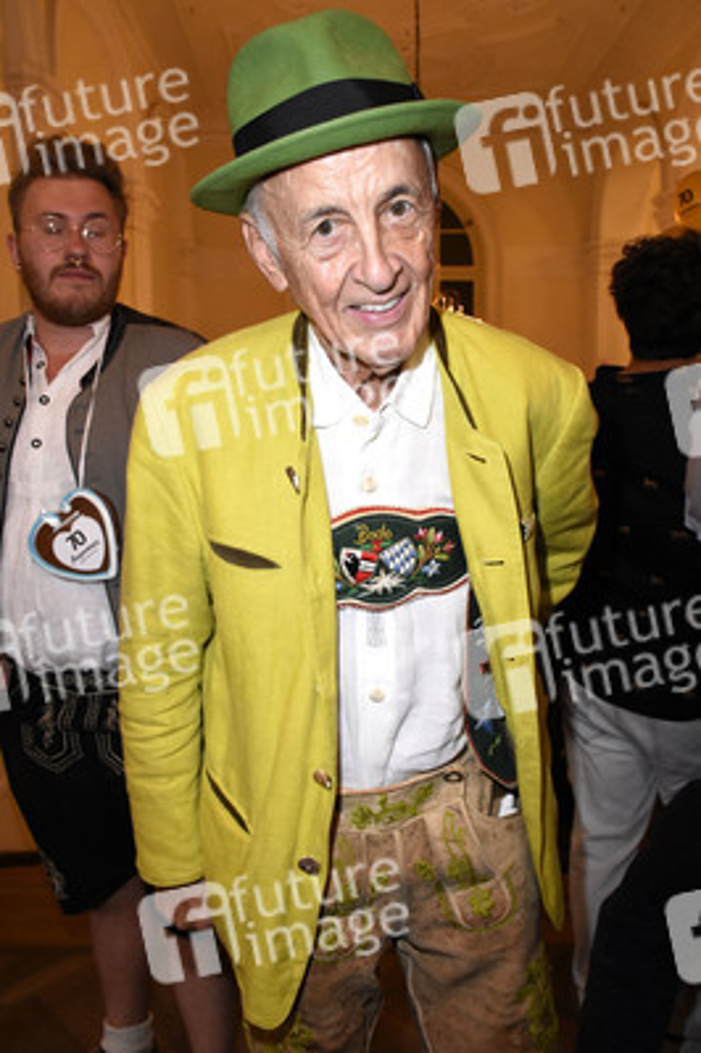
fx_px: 878
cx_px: 350
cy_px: 526
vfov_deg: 62.0
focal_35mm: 30
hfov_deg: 43.5
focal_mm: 20
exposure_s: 1/60
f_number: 6.3
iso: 3200
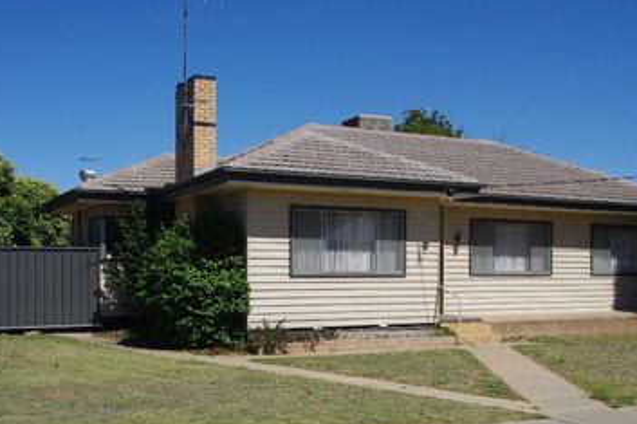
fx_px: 778
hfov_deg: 44.4
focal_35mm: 44
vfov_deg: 30.4
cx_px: 354
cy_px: 263
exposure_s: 1/250
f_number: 11
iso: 200
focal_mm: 22
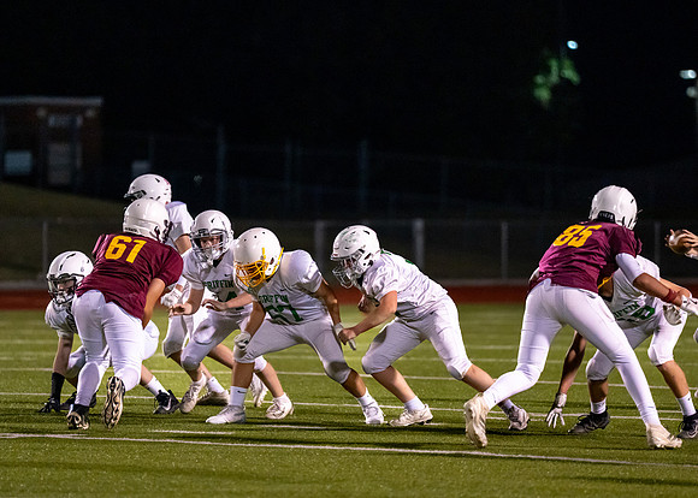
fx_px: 5308
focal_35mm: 268
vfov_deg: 5.4
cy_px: 276
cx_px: 333
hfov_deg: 7.5
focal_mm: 200
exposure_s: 1/1250
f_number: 2.8
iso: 4000
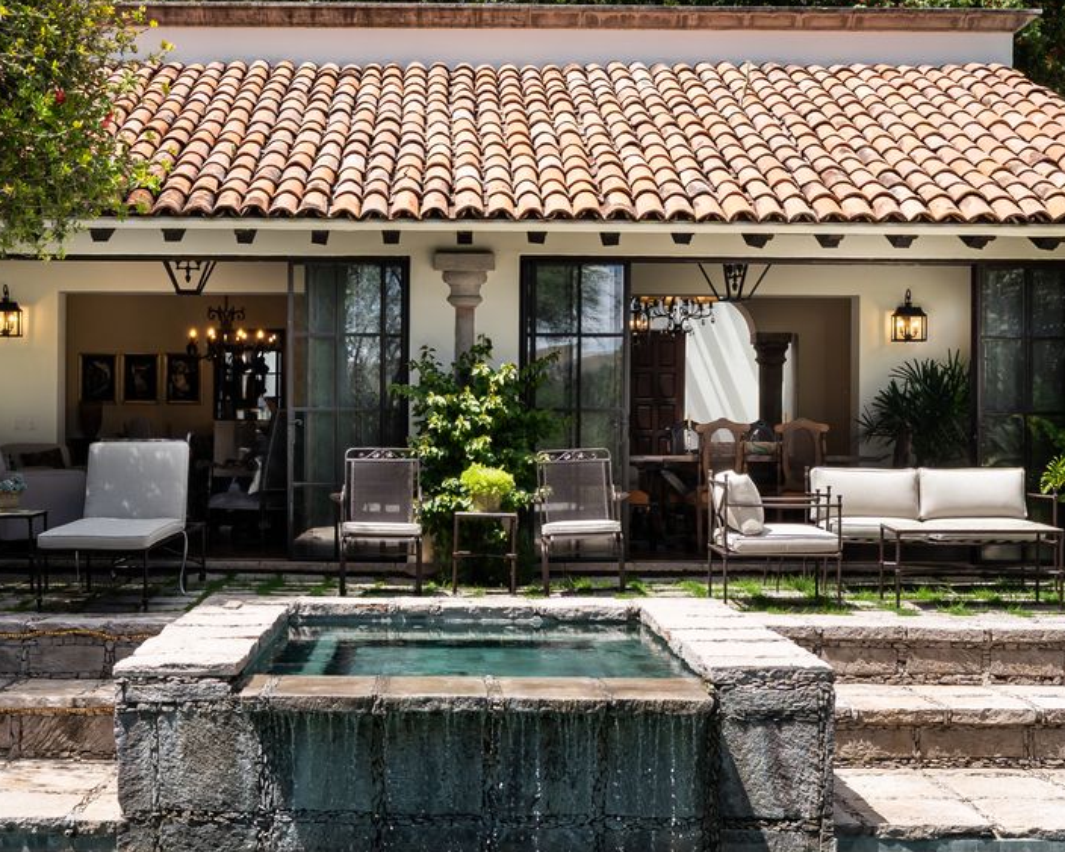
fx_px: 1494
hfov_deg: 39.2
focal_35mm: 47
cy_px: 472
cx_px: 498
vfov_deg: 31.8
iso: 250
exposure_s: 1/50
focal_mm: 23.7
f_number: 10
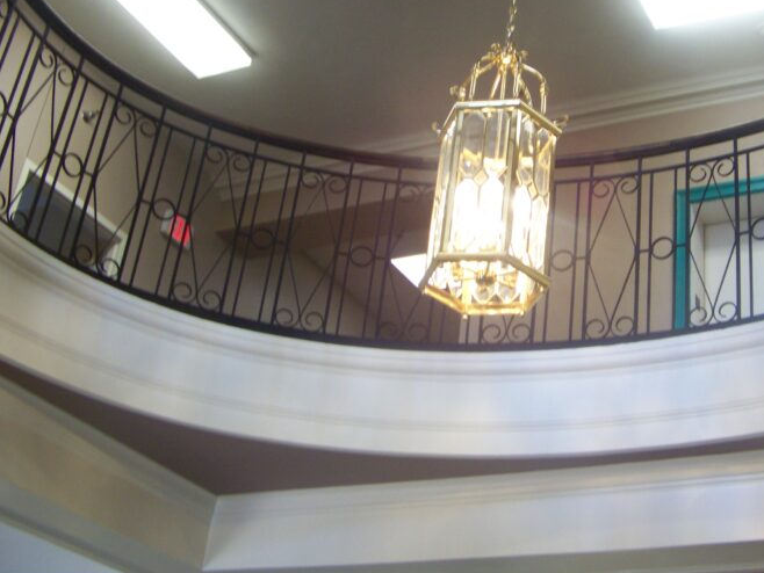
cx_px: 557
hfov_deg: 33.8
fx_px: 1236
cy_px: 155
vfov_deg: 25.9
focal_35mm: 56
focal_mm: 5.85
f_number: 2.8
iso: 120
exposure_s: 1/30
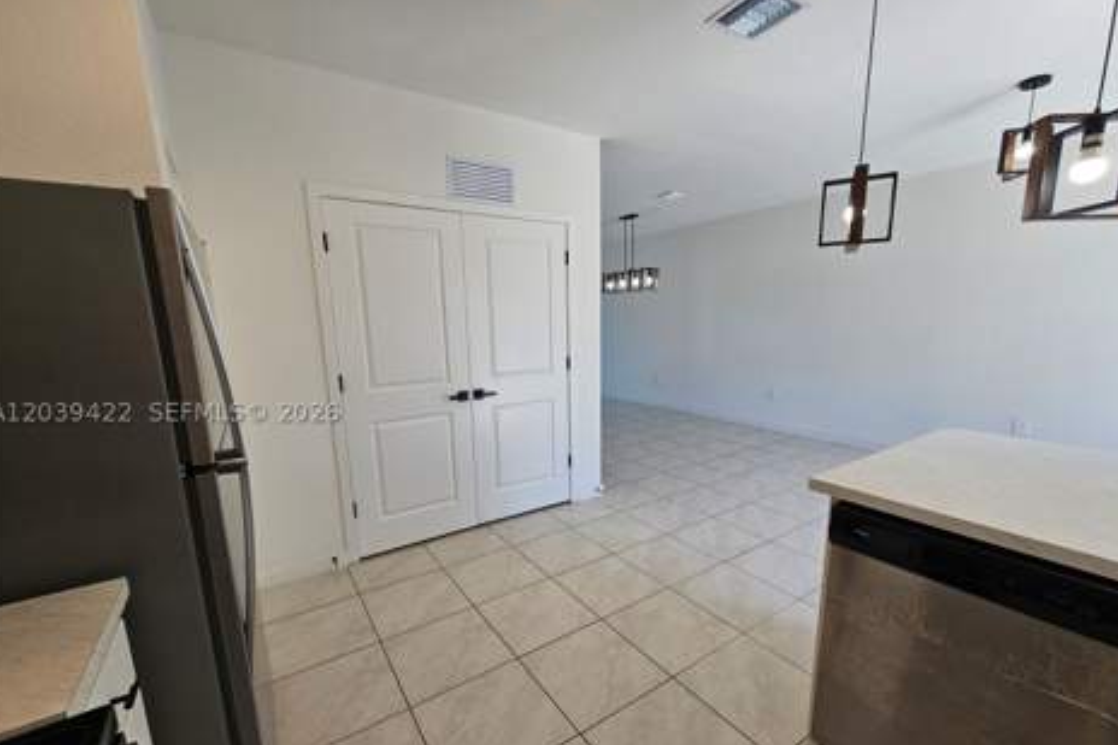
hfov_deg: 104.3
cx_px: 561
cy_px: 412
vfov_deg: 80.9
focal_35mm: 14
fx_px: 435
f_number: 2.2
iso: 50
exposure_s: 1/125
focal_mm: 2.2
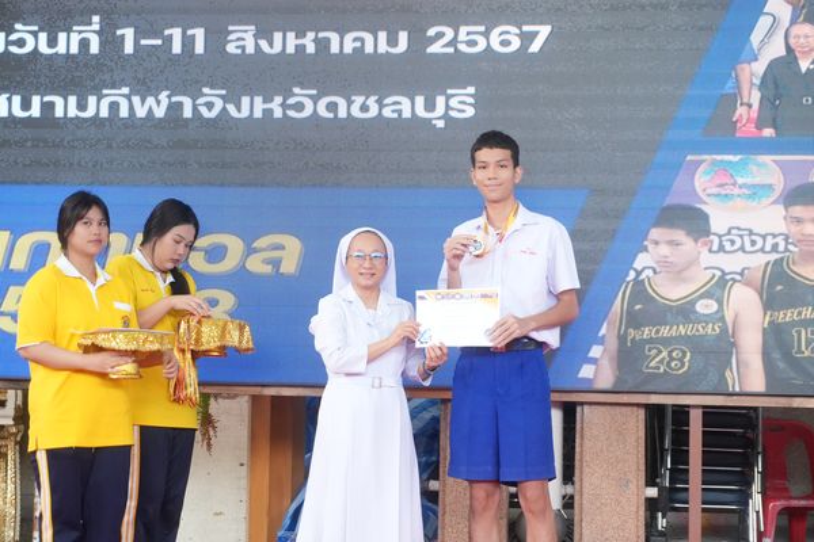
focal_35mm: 75
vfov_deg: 18.2
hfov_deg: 27.0
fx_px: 1696
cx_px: 407
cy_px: 271
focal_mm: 50
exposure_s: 1/100
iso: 1600
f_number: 5.6
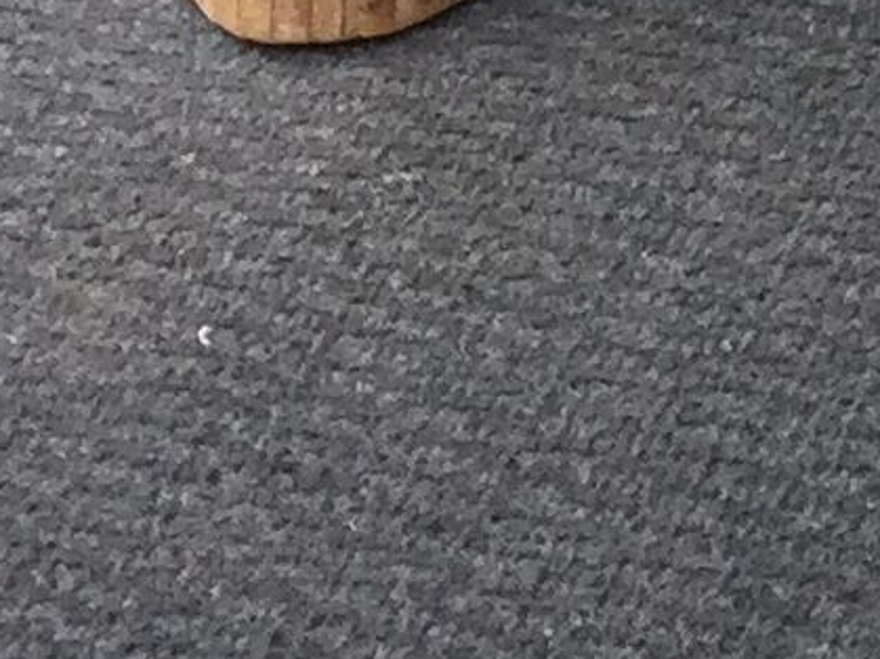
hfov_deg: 8.1
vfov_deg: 6.1
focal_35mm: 226
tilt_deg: -29.7
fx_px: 5744
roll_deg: +2.5
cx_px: 2090
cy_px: -1282
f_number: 2.2
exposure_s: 1/670
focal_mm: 4.15
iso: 32
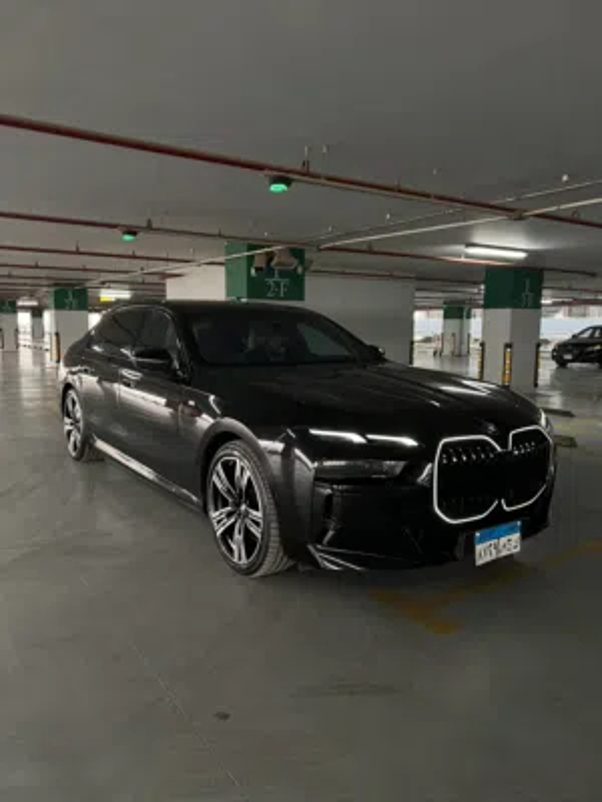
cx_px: 301
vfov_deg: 67.3
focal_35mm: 26
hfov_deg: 53.1
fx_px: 603
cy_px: 401
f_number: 1.5
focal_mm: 5.7
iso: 100
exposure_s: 1/50
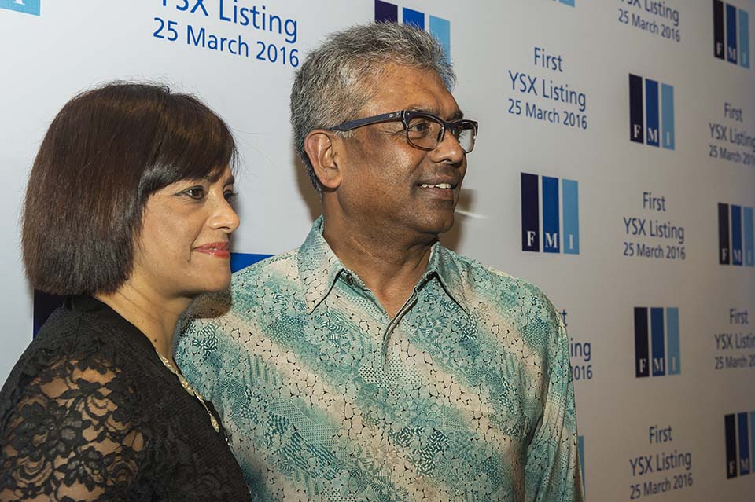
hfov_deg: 43.6
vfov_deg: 29.8
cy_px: 251
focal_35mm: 45
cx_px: 378
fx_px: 943
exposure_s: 1/250
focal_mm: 45
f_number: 7.1
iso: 640
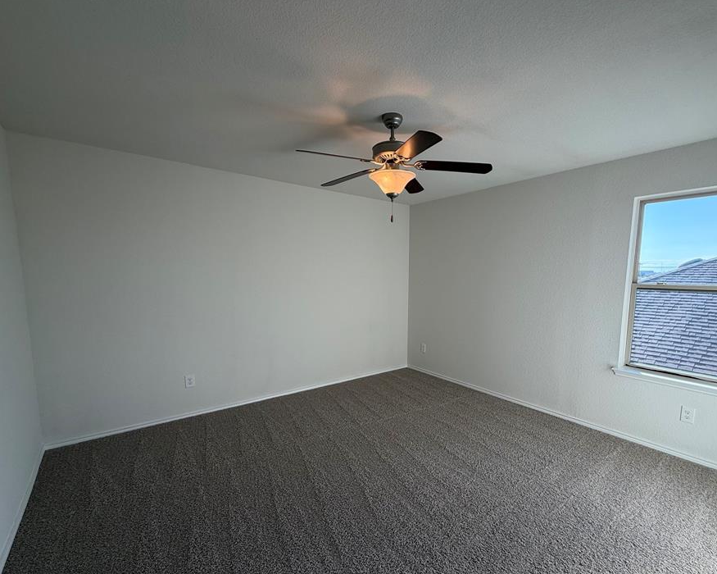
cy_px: 312
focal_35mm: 16
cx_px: 393
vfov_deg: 80.2
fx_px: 340
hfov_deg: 92.8
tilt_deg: -6.4
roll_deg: -0.1
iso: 64
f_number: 2.2
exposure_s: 1/127
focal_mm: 2.22
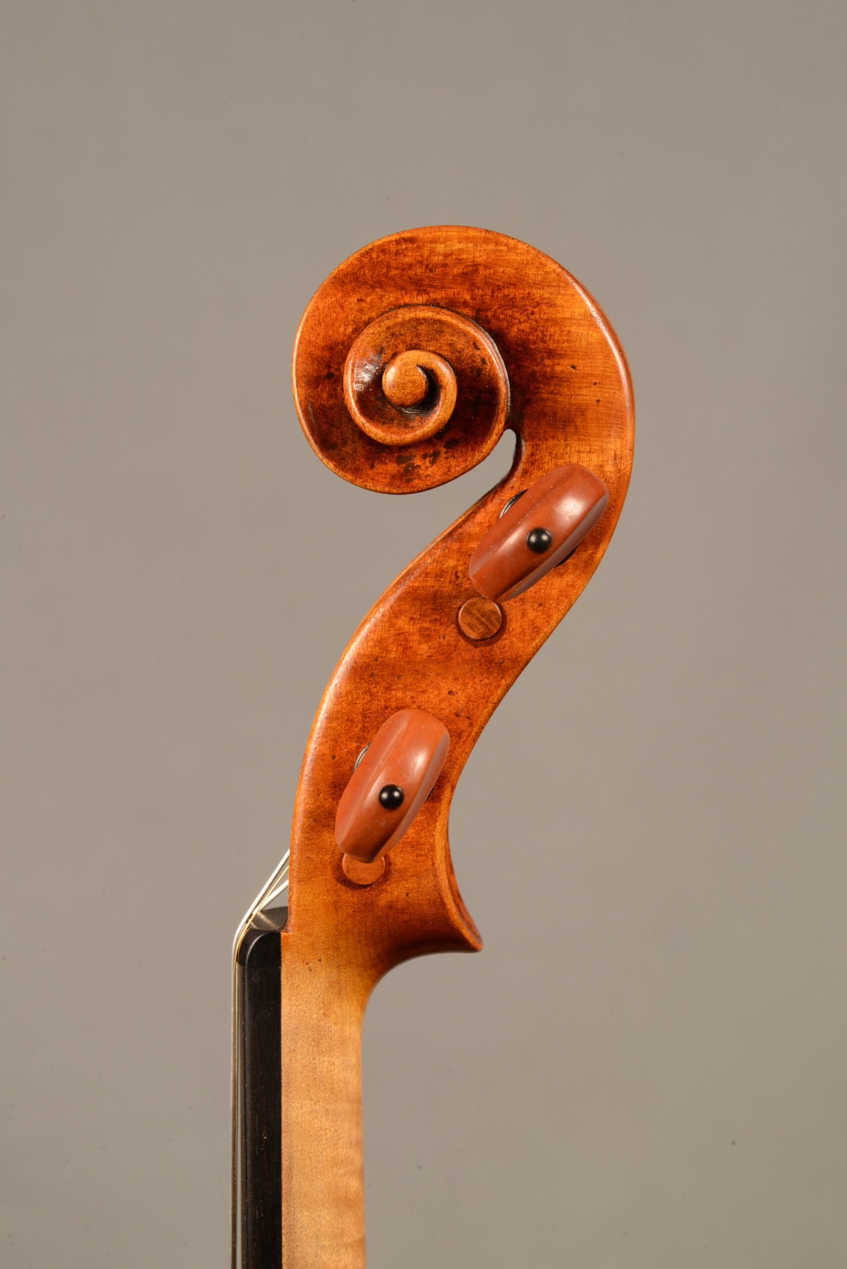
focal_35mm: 105
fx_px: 3702
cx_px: 424
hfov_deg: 13.1
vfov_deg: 19.4
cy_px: 634
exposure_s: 1/1.3
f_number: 22
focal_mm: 105
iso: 100
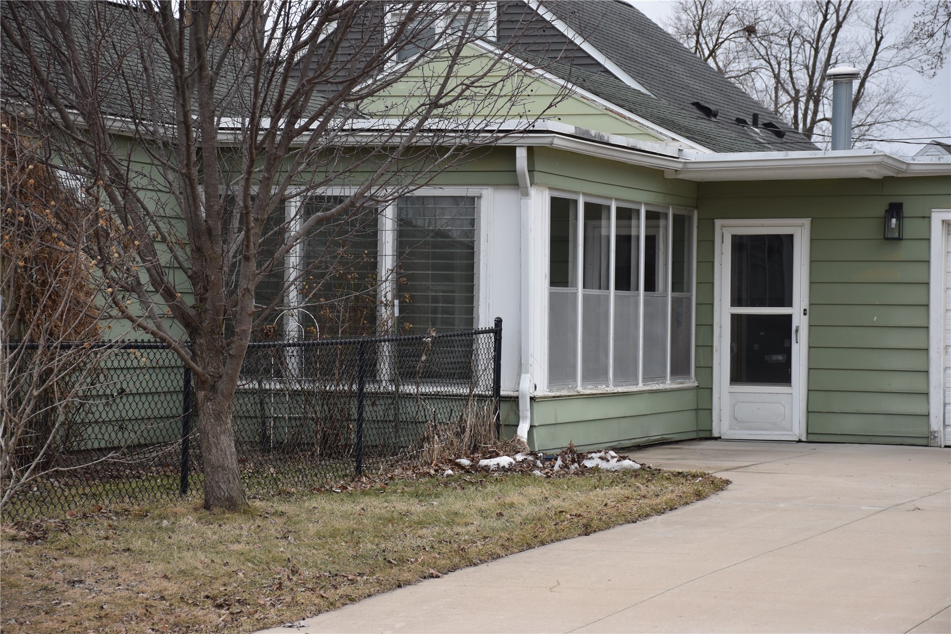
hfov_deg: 20.6
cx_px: 476
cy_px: 317
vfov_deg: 13.8
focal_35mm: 99
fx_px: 2615
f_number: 5.6
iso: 280
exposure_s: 1/500
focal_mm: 66
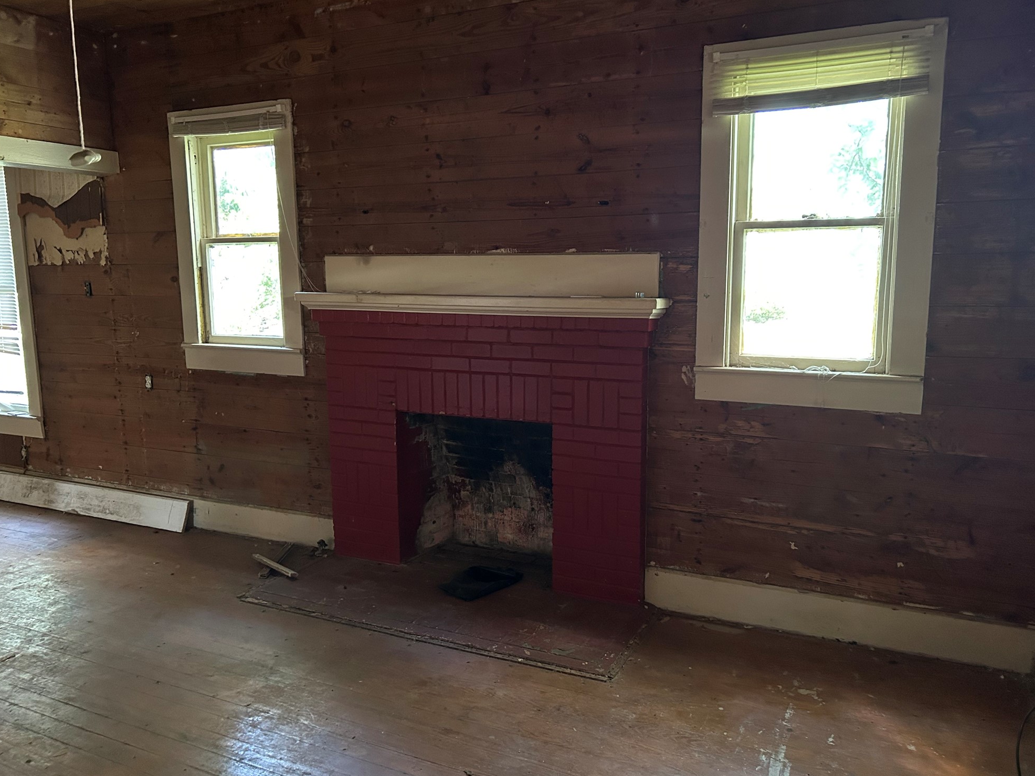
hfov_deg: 65.3
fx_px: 807
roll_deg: +0.2
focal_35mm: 27
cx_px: 532
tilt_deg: -10.0
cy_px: 393
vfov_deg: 51.4
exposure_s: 1/30
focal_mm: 5.7
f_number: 1.5
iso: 500
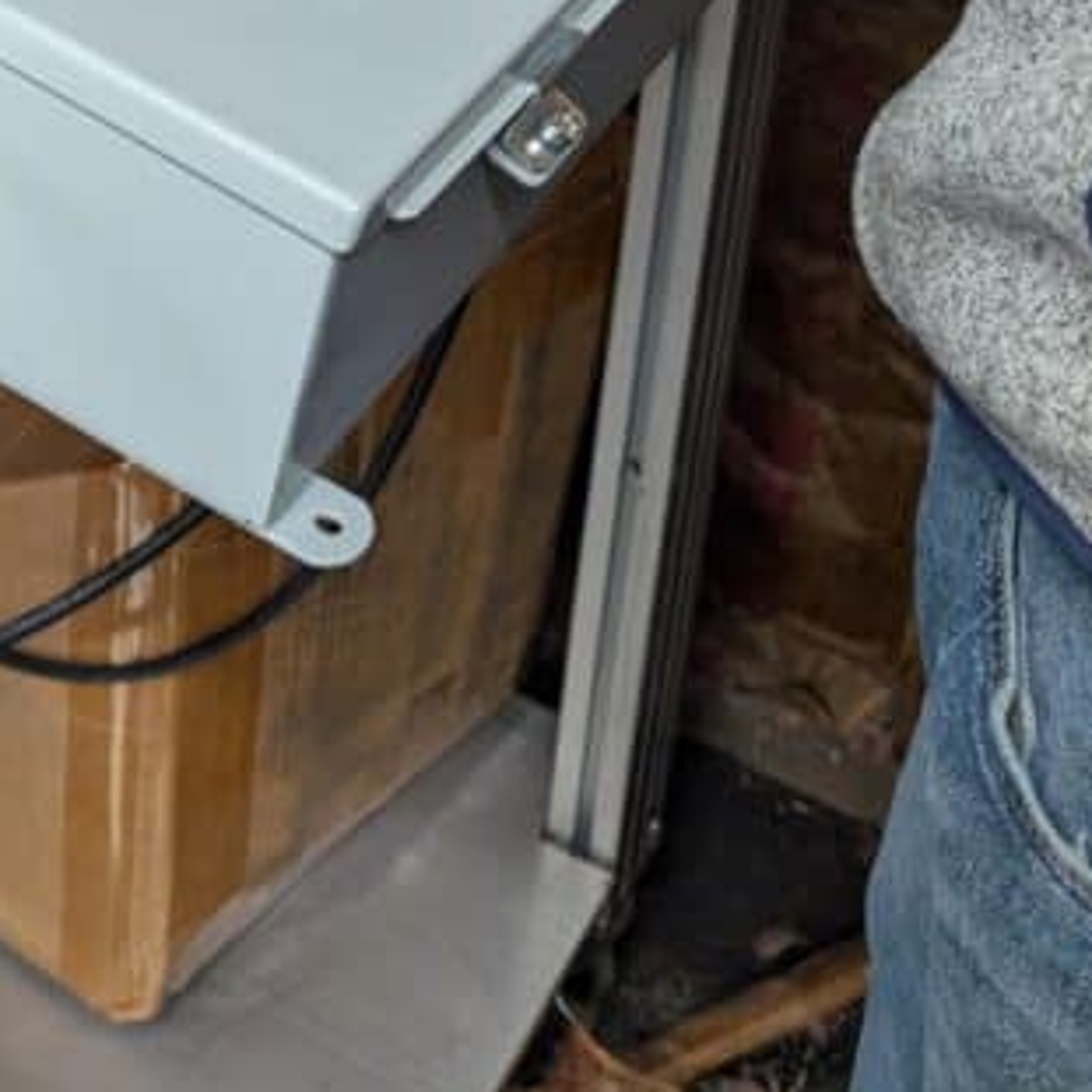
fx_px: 2427
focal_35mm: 68
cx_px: 18
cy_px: -344
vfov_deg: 22.5
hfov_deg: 24.3
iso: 56
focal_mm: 6.9
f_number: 1.68
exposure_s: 1/120
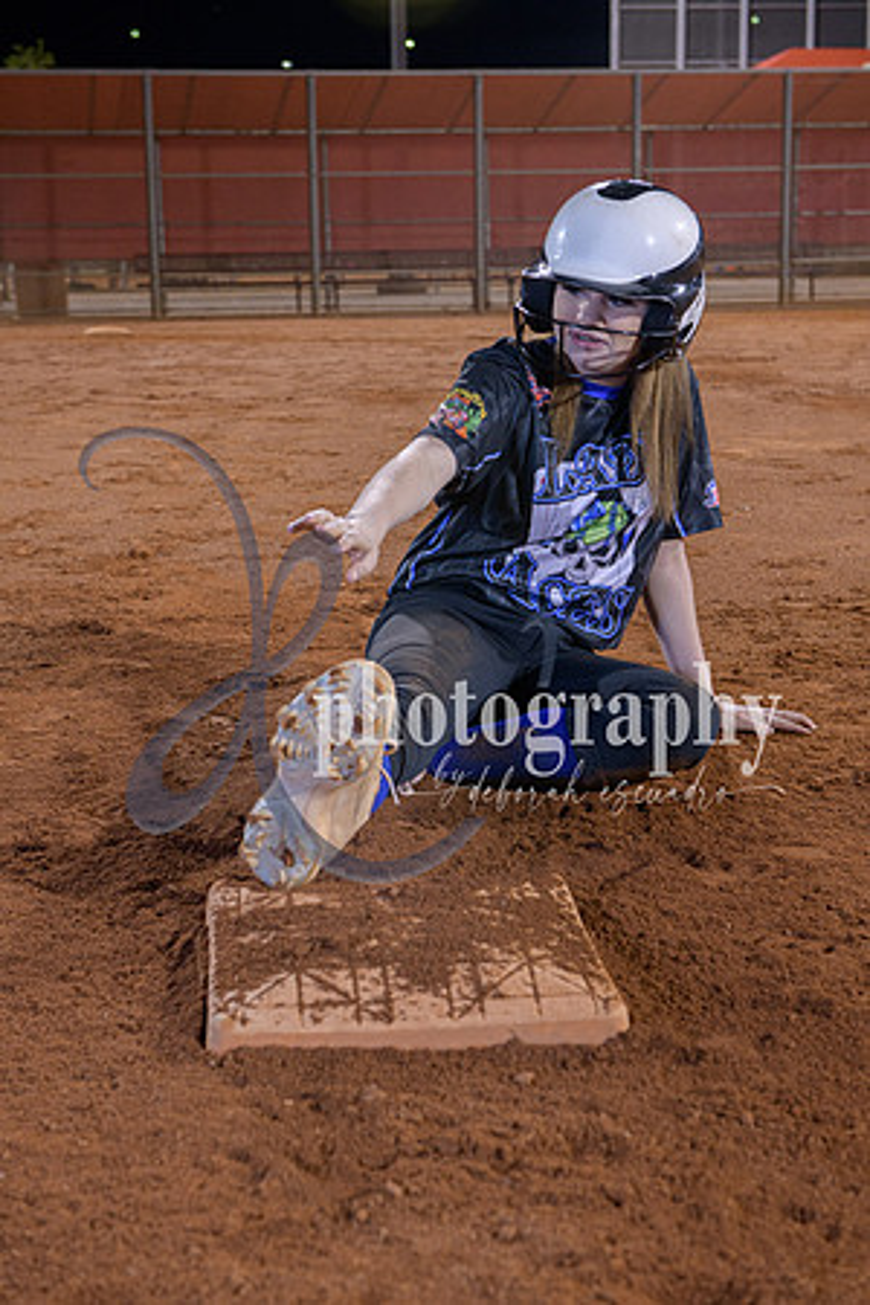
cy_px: 652
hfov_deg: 22.6
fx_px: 2175
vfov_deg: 33.4
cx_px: 435
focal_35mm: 60
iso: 2000
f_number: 5
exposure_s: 1/80
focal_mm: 60
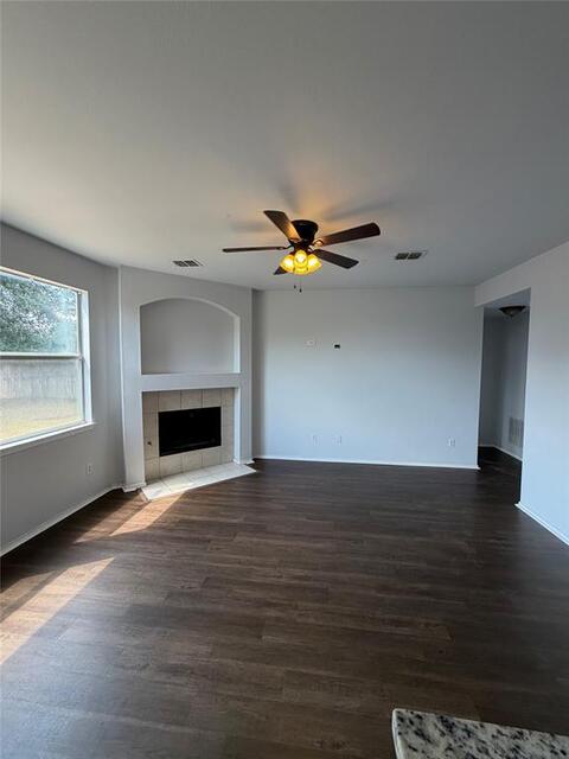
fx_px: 307
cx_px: 284
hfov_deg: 85.7
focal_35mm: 14
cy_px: 380
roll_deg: +0.2
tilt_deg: -3.0
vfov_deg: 102.1
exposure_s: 1/120
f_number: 2.2
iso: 100
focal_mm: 2.22
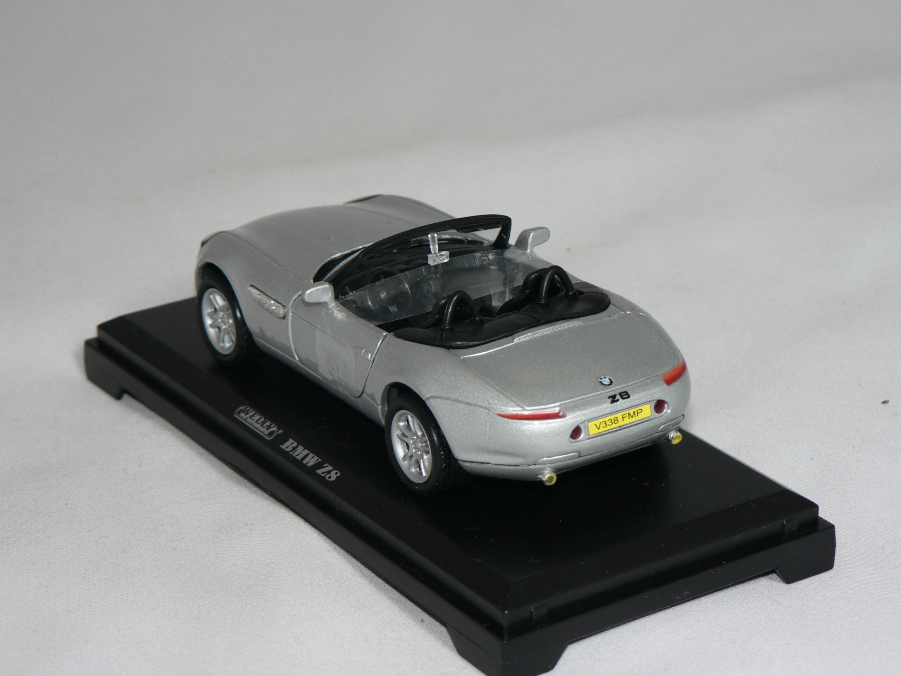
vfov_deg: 14.9
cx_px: 450
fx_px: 2577
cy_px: 338
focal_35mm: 99
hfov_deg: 19.8
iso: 80
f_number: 3.2
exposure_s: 1/60
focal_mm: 16.5
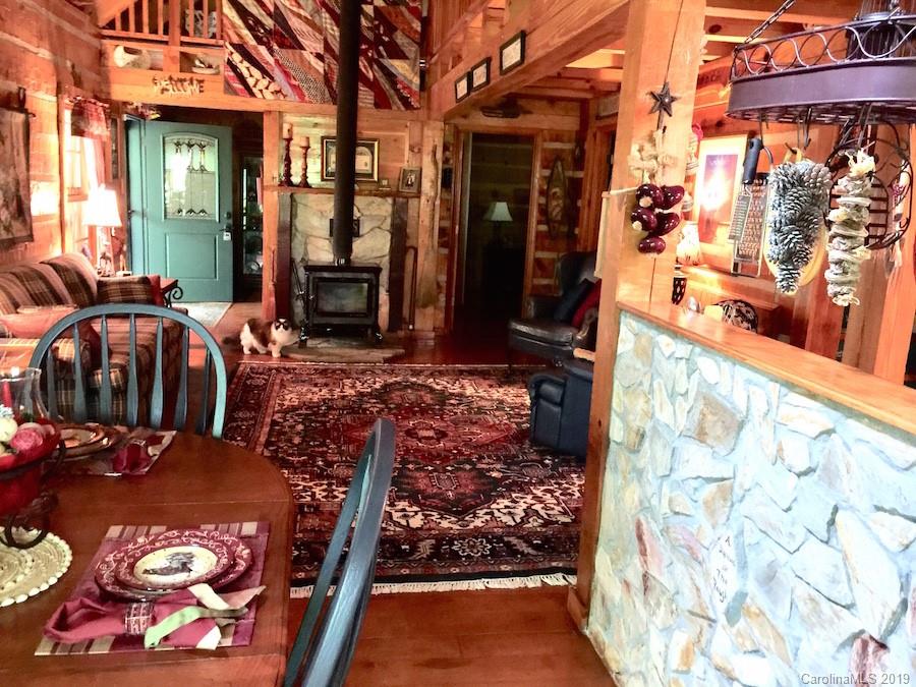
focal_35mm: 29
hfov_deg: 61.7
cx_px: 458
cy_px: 344
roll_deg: -1.6
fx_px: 767
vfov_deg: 48.2
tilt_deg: -9.7
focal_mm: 4.15
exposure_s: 1/4
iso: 80
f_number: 2.2
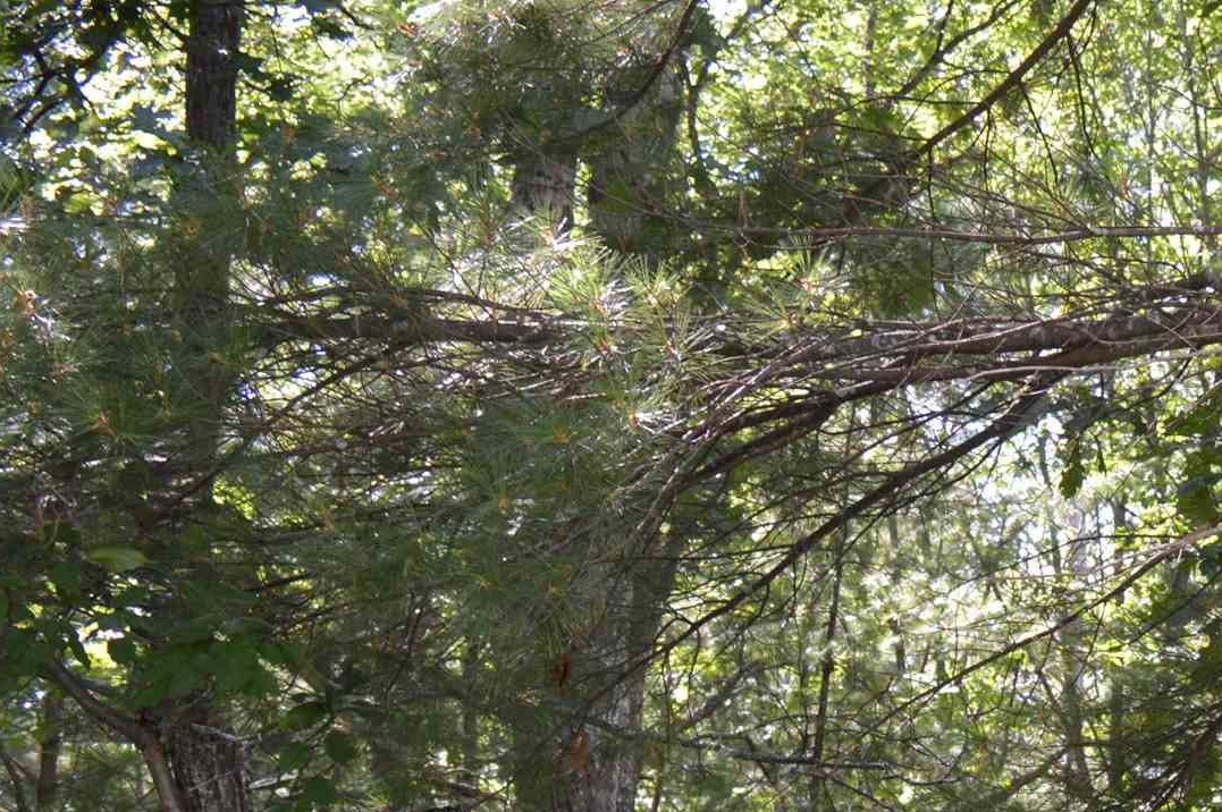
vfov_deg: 16.4
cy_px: 1140
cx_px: 1569
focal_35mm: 77
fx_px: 2611
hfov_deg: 23.4
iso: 400
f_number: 5.6
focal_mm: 18
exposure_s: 1/125
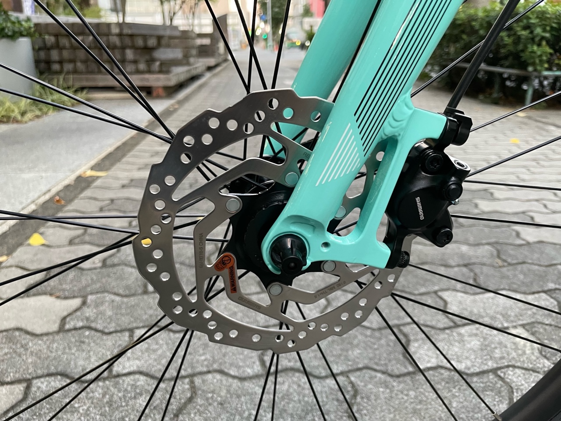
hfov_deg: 67.3
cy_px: 210
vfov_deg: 53.1
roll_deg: +1.3
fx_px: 421
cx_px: 280
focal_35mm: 26
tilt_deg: -19.2
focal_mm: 4.2
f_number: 1.6
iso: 200
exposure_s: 1/60
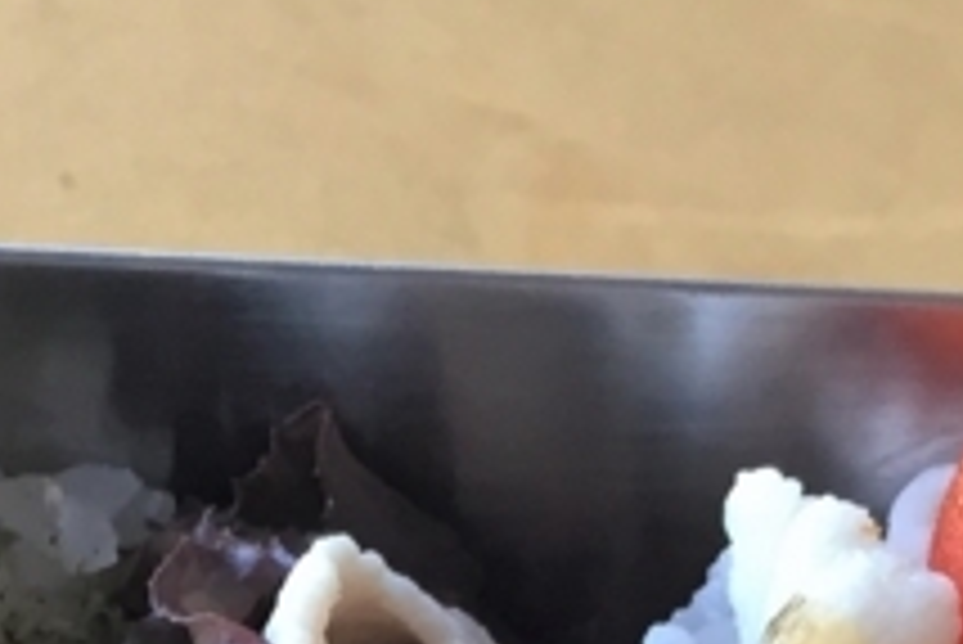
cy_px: 1612
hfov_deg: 14.0
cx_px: 22
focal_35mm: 144
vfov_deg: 8.6
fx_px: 3854
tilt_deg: -65.3
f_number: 2.2
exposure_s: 1/30
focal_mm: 4.15
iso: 40
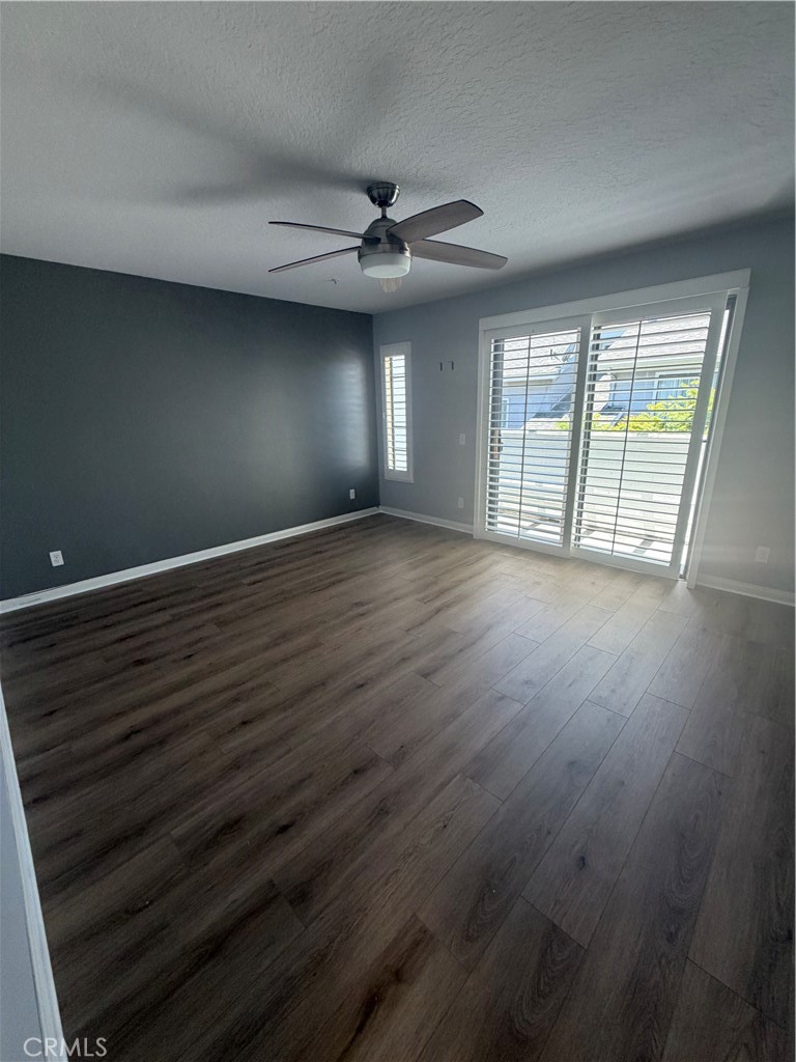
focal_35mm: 14
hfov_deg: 85.7
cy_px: 531
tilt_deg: -17.2
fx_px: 429
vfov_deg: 102.1
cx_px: 398
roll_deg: +1.8
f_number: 2.2
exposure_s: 1/121
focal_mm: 2.22
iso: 160
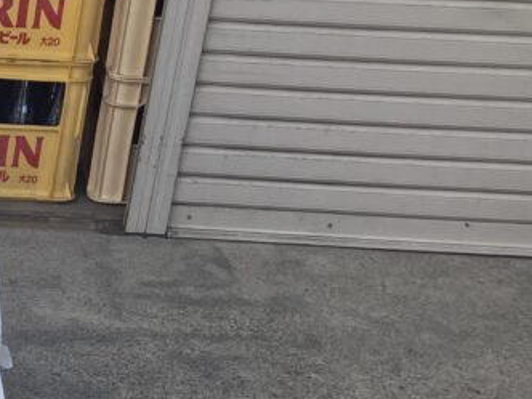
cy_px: 591
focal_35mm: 108
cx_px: -312
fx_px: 1660
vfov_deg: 13.0
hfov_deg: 16.3
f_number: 1.8
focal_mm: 3.99
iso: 32
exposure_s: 1/783
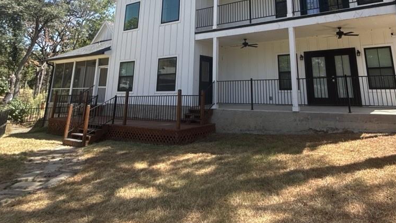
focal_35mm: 26
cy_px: 16
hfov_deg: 71.3
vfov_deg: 40.5
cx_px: 233
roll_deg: -0.1
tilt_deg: +15.9
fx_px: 273
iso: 50
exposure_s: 1/742
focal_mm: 2.22
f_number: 2.2
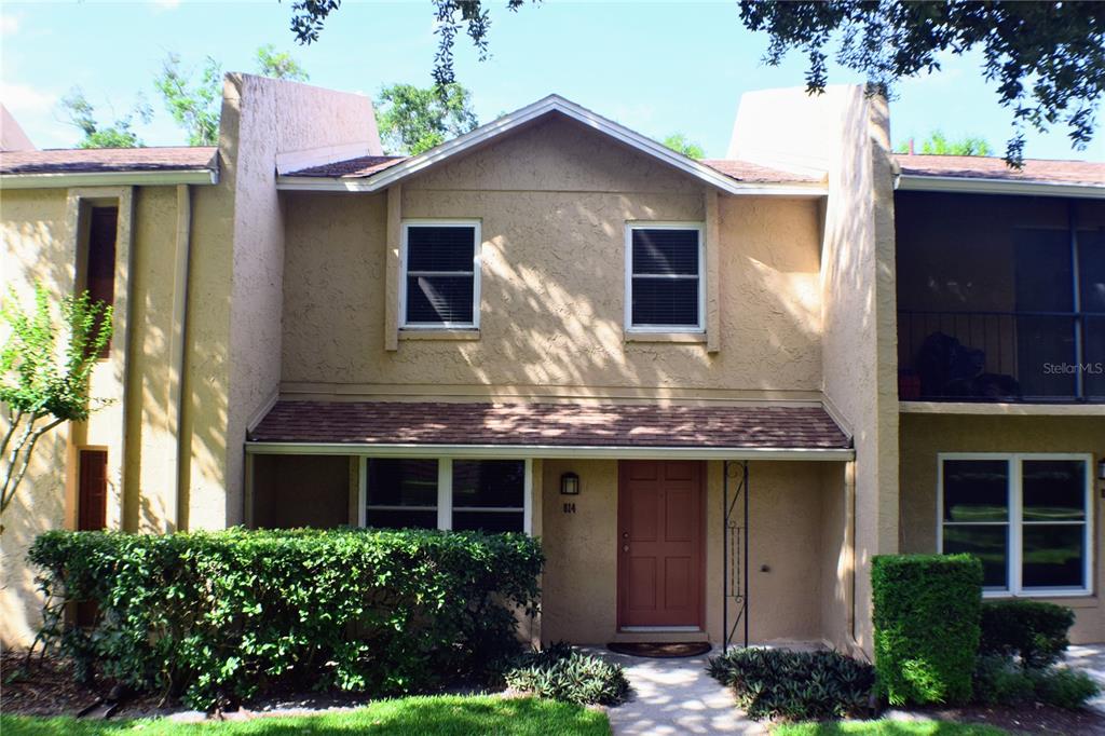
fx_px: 1335
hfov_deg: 45.0
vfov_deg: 30.8
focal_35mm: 44
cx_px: 552
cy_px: 368
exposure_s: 1/250
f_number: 10
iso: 400
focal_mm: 29
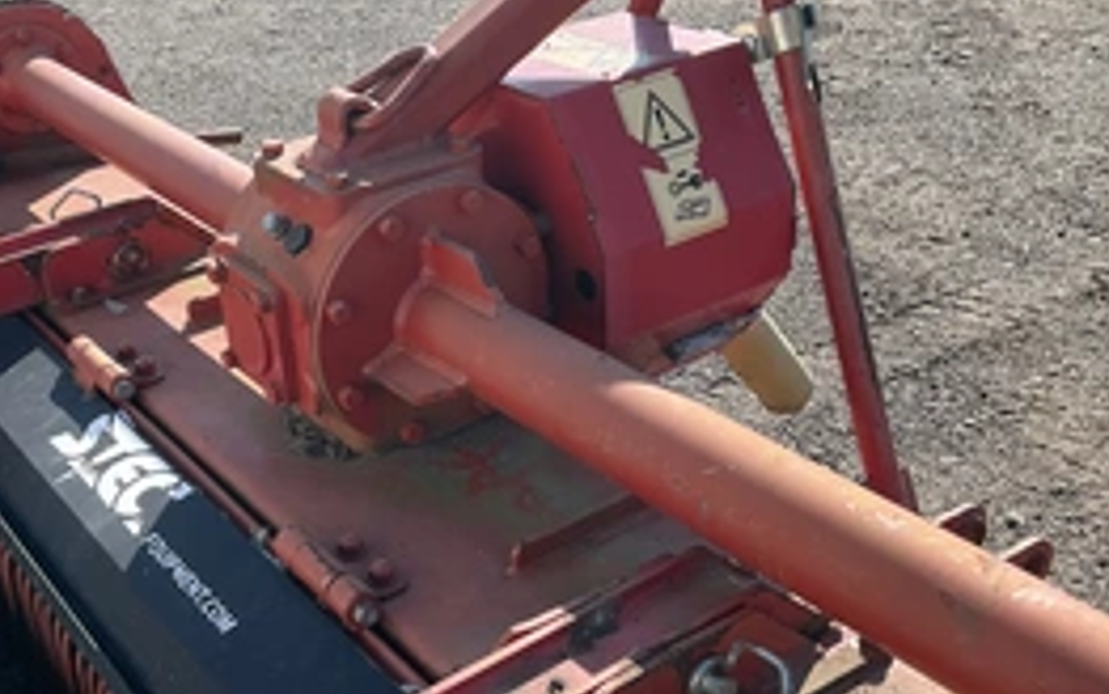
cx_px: 402
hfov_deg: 42.2
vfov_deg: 27.4
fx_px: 1421
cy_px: 381
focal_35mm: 47
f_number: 1.8
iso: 25
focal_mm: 3
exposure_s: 1/739
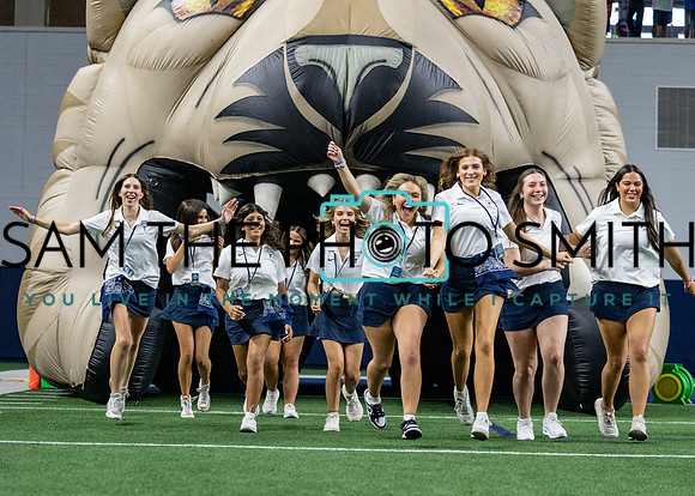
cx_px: 292
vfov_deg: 16.0
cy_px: 284
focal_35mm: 89
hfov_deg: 22.3
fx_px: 1761
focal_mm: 70
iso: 3200
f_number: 2.8
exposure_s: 1/1250
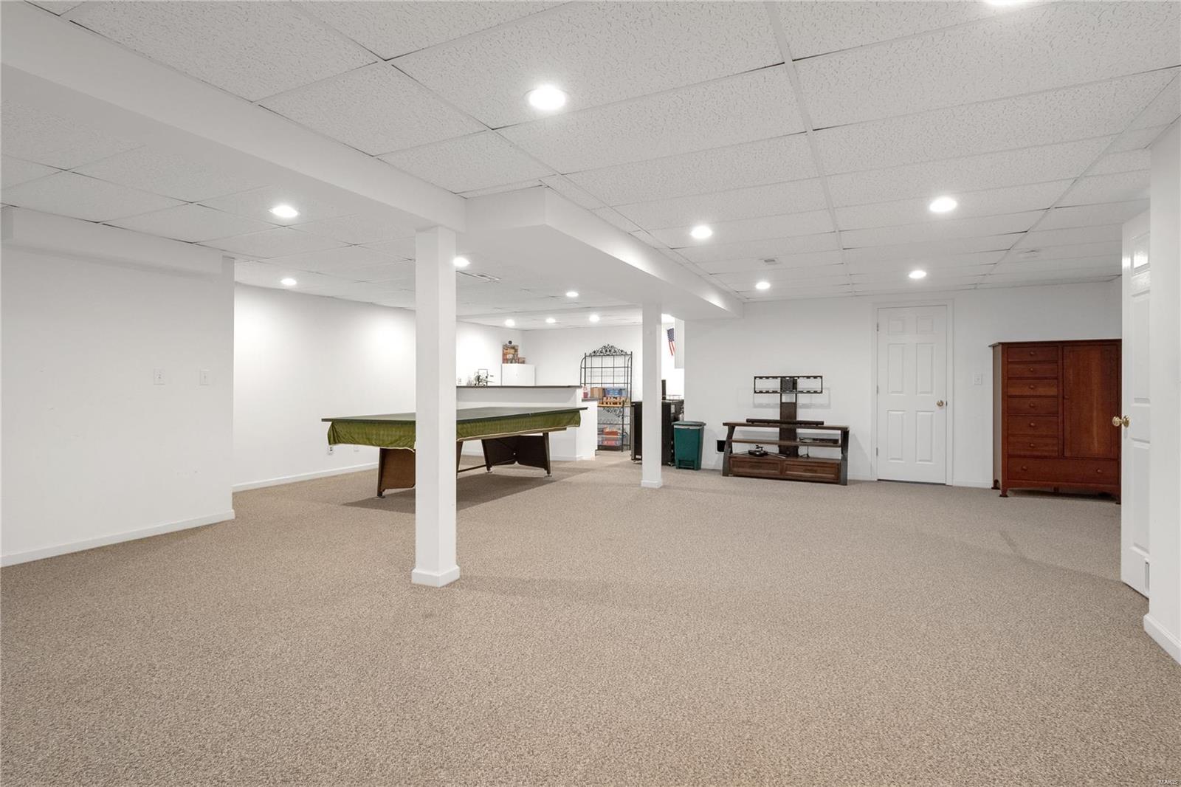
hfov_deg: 90.0
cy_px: 394
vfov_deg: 67.4
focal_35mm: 18
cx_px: 590
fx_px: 590
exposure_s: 1/8
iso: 400
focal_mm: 9
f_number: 6.3
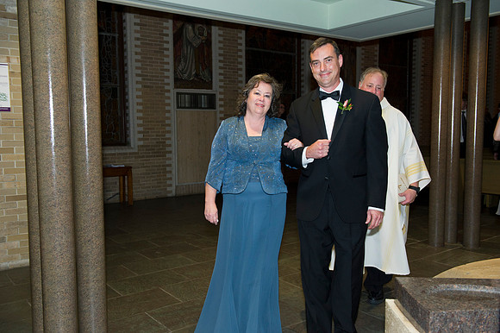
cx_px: 250
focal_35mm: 34
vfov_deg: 38.8
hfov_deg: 55.8
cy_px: 166
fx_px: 472
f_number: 5
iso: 1600
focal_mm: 34
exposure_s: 1/80
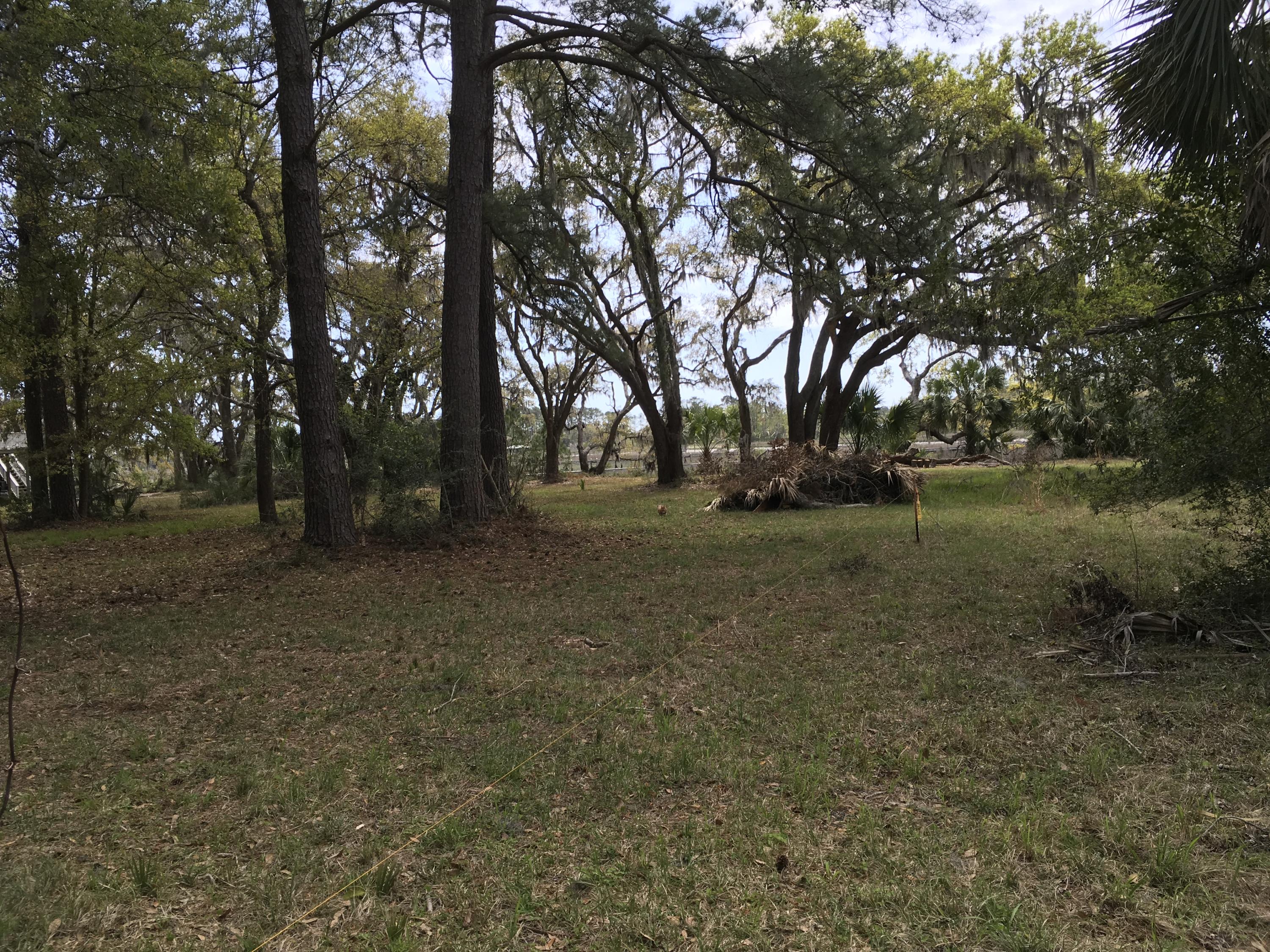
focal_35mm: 29
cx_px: 635
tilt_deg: -2.5
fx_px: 1064
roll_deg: +2.1
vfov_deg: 48.2
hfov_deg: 61.7
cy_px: 476
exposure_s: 1/545
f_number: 2.2
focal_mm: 4.15
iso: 25
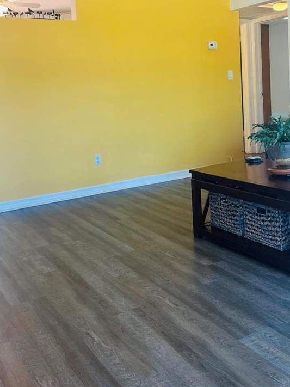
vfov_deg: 46.8
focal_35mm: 39
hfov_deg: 36.8
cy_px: 119
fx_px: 436
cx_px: 164
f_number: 1.6
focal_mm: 5.1
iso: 80
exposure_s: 1/120
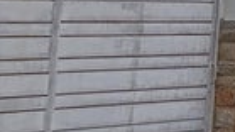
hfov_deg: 6.6
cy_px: -210
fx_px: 1918
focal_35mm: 308
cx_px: 609
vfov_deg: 3.9
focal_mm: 6.11
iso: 50
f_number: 1.7
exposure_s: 1/1025
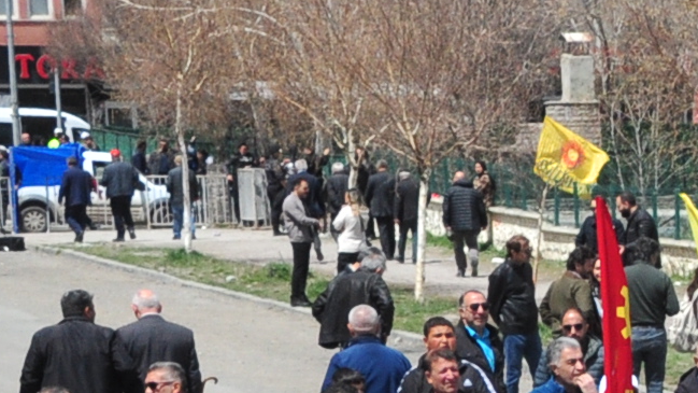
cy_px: 602
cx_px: 1507
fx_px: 4608
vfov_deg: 4.8
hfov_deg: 8.2
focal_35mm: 249
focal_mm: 32
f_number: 13
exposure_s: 1/640
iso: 400
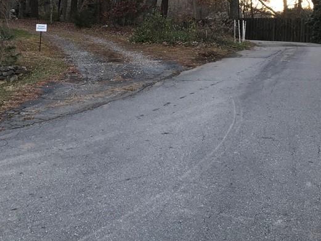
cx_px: 54
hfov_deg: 33.7
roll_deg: -1.6
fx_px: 510
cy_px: 31
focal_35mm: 55
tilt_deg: +3.2
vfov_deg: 25.8
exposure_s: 1/93
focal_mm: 3.99
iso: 20
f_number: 1.8
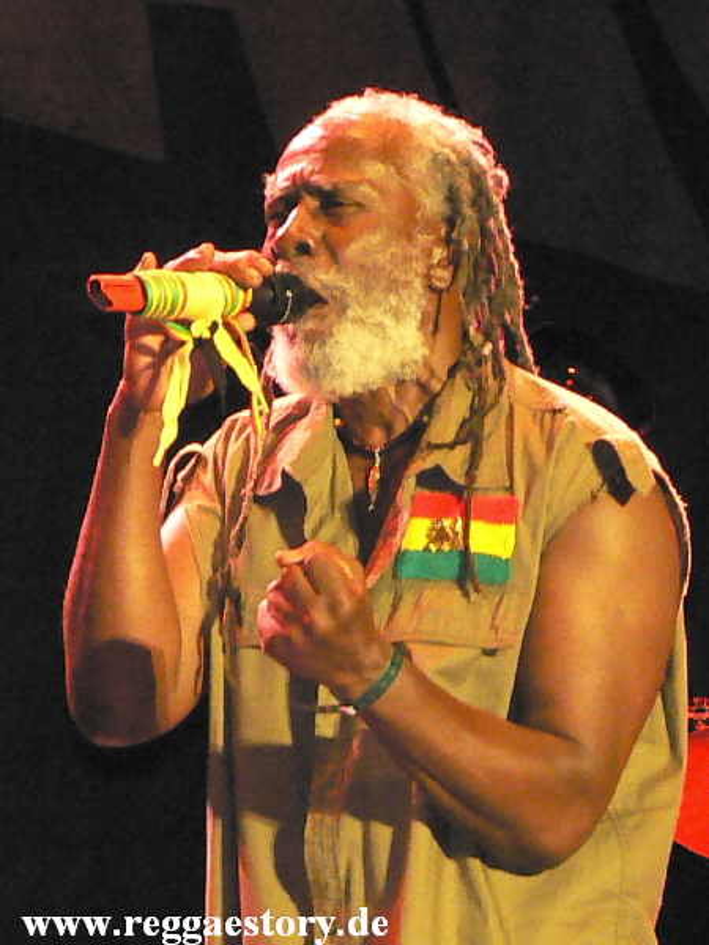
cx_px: 354
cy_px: 472
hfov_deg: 14.6
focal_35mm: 101
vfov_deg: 19.4
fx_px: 2758
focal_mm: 17.3
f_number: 3.2
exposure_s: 1/60
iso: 400
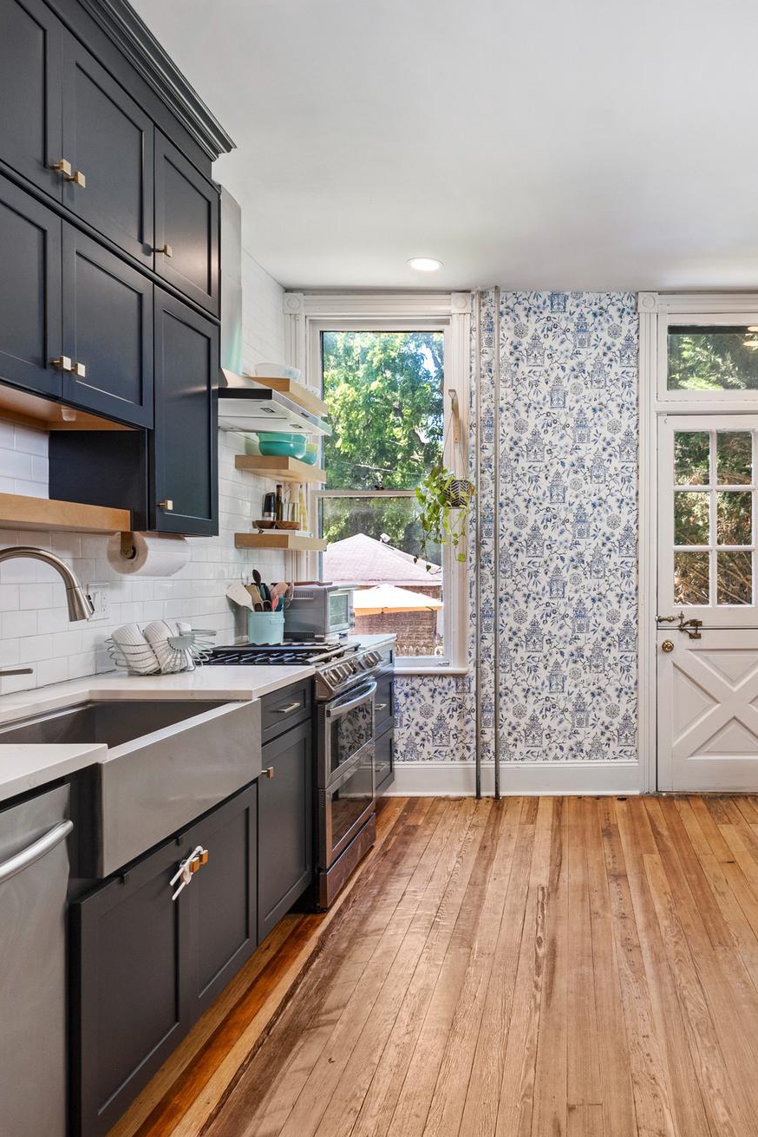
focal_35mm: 25
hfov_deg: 49.1
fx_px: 790
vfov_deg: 71.5
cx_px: 577
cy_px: 581
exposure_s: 1/1000
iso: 1250
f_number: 8
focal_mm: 16
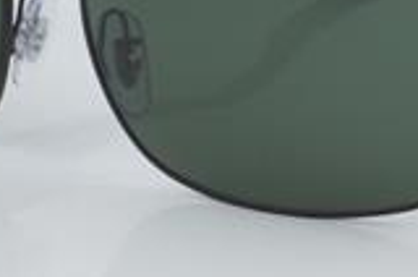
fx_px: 2179
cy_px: 34
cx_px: 316
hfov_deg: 10.9
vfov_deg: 7.3
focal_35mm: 188
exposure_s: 1/4
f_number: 29
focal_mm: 50
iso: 100
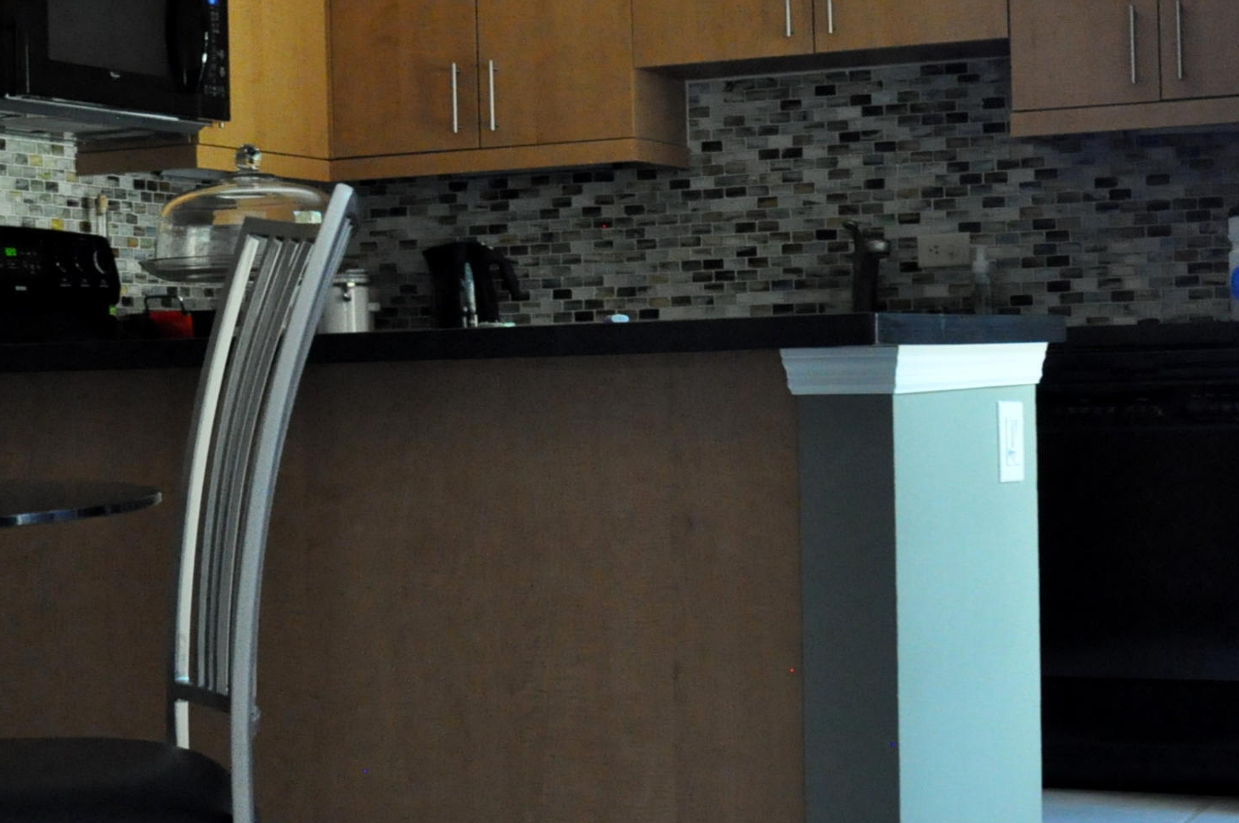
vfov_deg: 18.4
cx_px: 300
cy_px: 420
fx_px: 2544
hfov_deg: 27.0
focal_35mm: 74
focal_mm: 24
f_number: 3.5
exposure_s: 1/50
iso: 3200
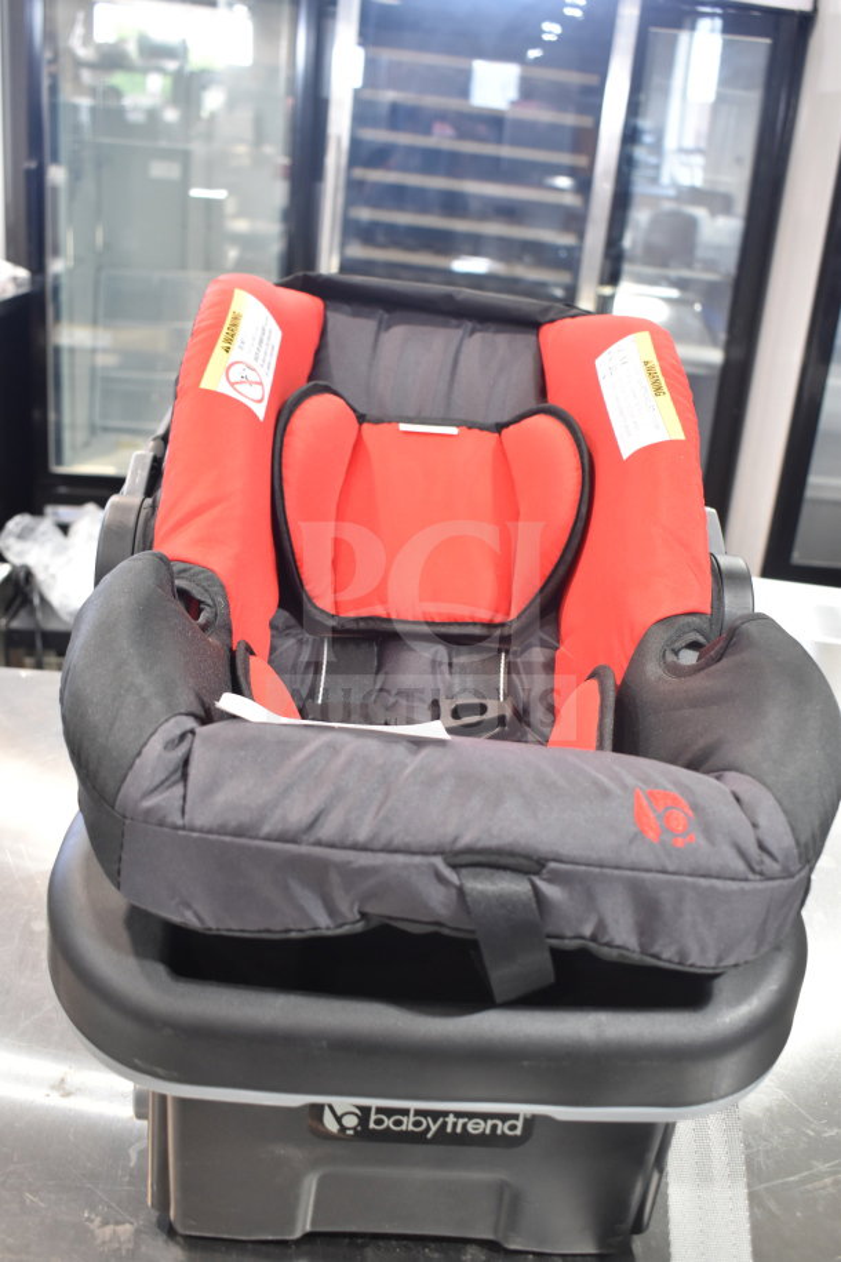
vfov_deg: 53.1
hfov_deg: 36.9
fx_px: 1261
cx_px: 420
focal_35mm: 36
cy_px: 631
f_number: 3.8
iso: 800
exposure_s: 1/40
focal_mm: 24
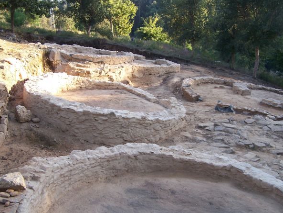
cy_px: 114
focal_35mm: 41
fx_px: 335
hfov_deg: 45.8
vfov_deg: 35.1
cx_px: 138
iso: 80
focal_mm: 6.3
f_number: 2.8
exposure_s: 1/125
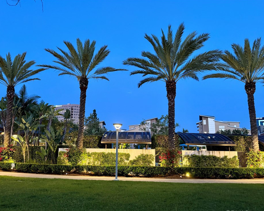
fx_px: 203
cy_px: 108
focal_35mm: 26
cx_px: 124
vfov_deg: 54.9
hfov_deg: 66.0
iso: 800
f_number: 1.78
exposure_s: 1/60
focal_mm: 6.76
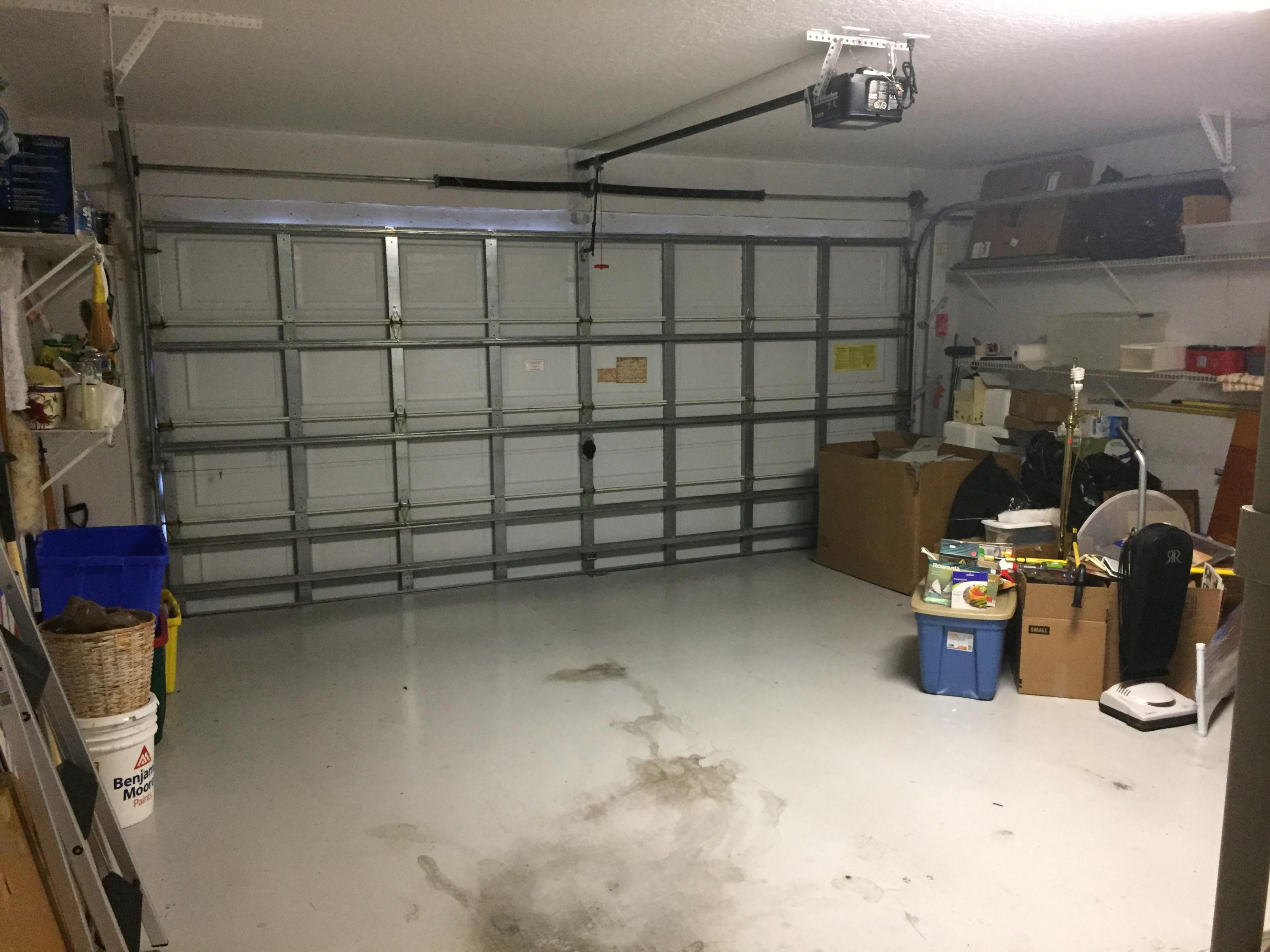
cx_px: 635
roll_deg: -0.5
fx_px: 1064
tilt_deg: -8.7
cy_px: 476
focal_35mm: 29
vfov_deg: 48.2
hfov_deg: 61.7
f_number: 2.2
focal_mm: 4.15
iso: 250
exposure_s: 1/20
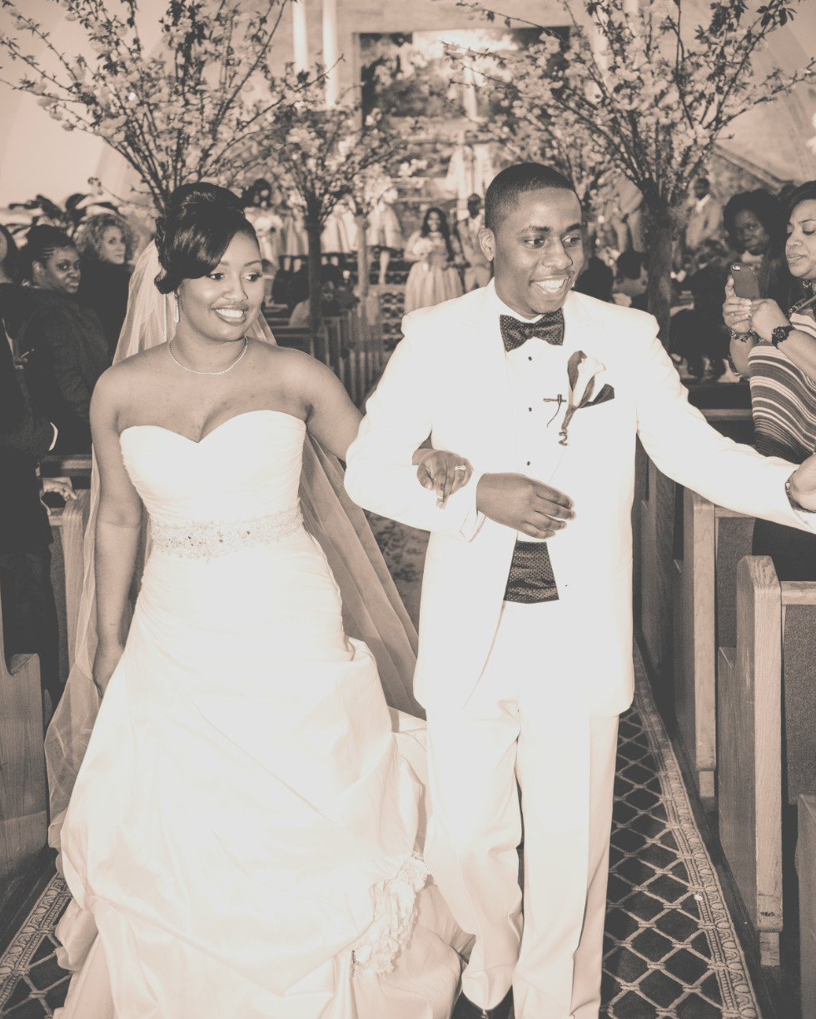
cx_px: 414
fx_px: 1388
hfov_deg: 32.8
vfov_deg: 40.2
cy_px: 427
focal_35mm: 46
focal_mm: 40
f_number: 4
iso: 400
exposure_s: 1/100
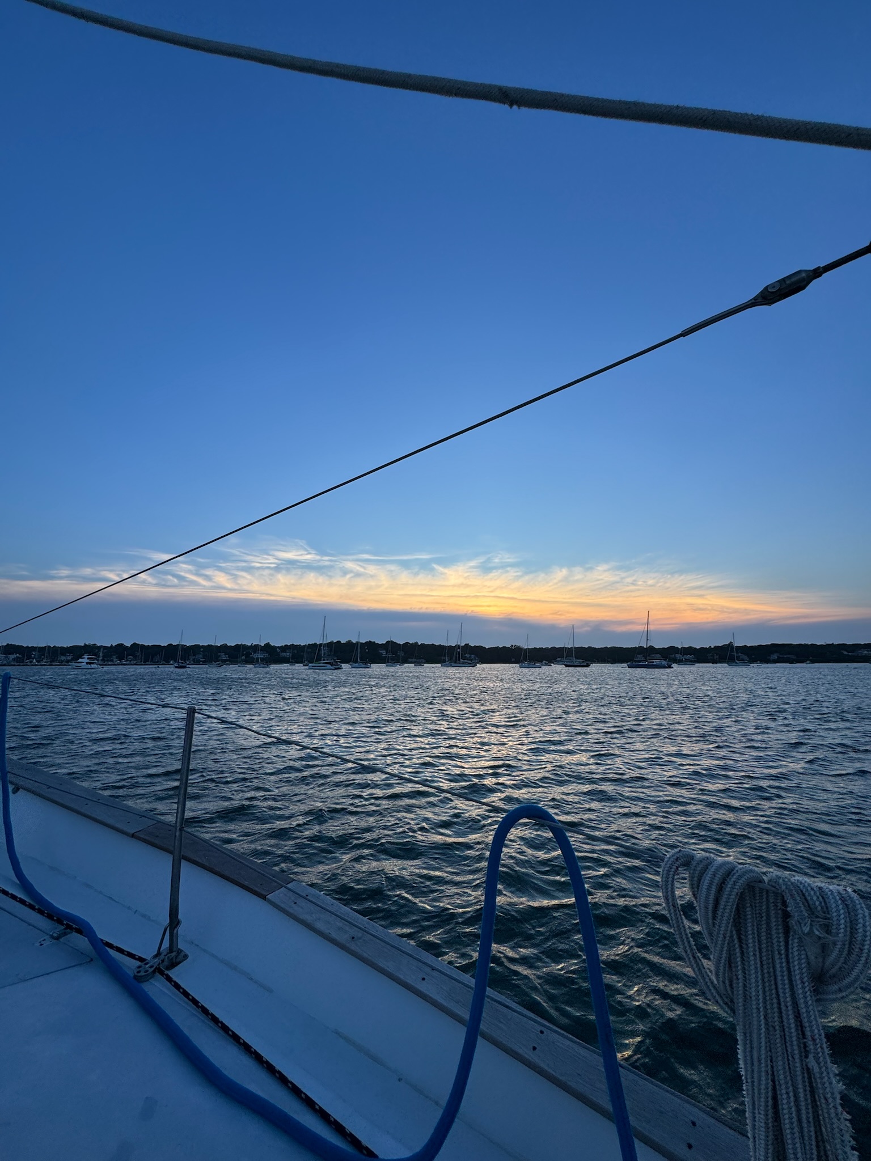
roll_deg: +0.4
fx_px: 470
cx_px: 436
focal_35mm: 14
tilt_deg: +12.2
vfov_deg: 102.1
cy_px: 580
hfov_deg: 85.7
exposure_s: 1/529
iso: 40
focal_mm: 2.22
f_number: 2.2
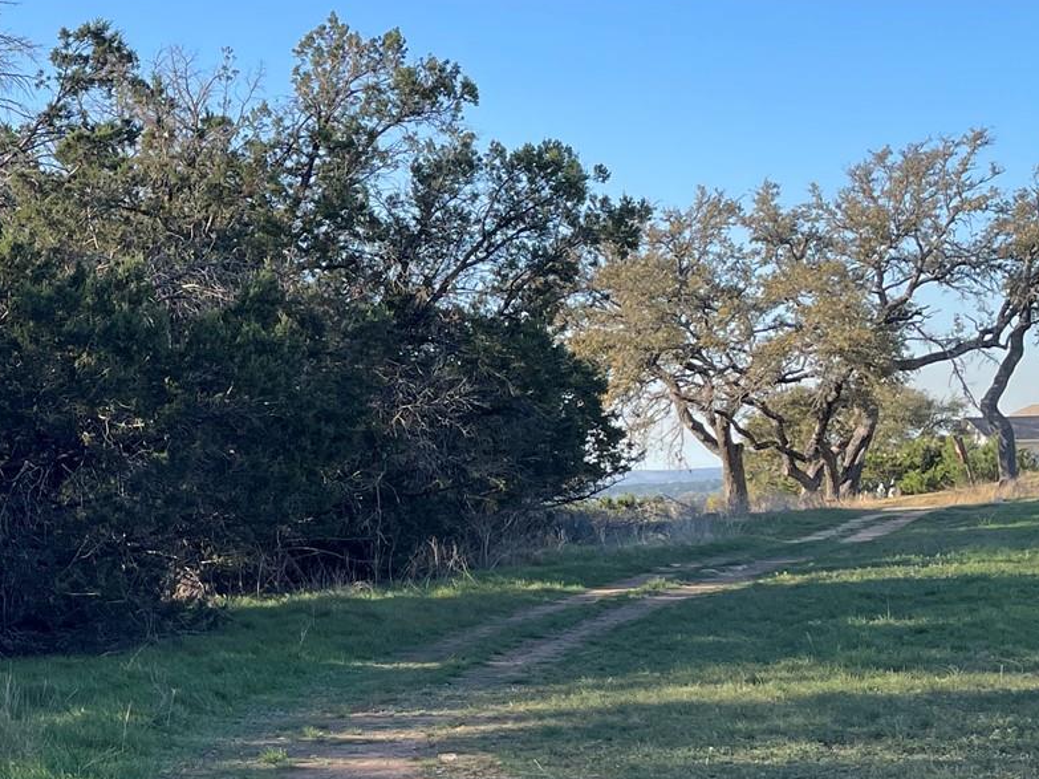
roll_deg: +2.3
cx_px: -9
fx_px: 2041
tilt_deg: +4.7
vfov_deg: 21.6
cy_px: 322
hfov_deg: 26.9
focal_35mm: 68
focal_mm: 4.2
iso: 32
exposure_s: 1/1416
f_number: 1.6
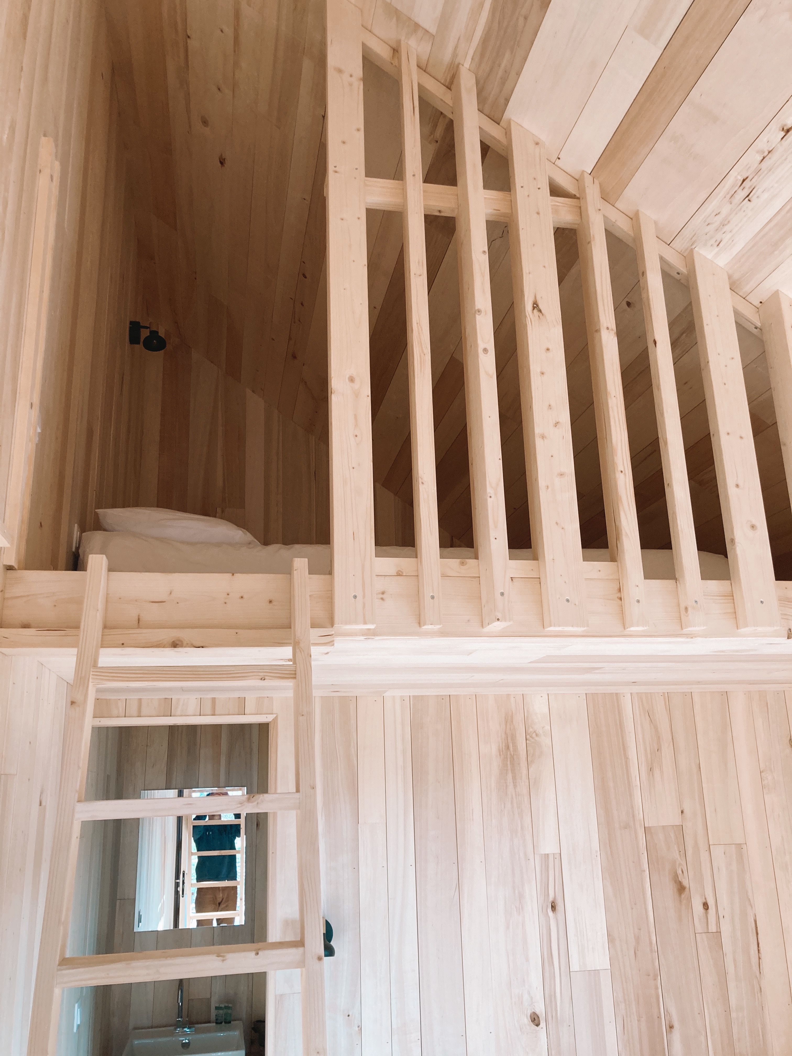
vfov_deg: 63.4
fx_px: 854
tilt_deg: +16.6
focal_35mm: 28
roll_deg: +3.1
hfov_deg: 49.7
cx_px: 396
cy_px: 528
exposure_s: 1/60
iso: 80
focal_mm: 3.99
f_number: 1.8
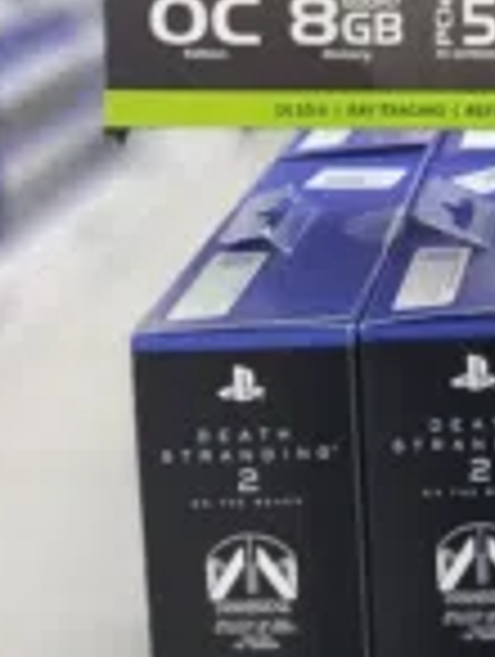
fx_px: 1350
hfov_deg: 19.5
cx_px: 608
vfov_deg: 24.2
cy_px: -180
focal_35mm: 71
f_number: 1.8
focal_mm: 3.98
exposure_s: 1/33.3
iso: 250
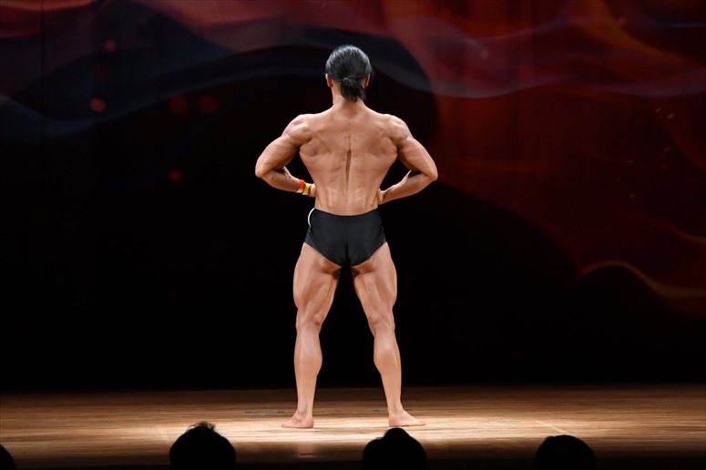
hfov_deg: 8.6
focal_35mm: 240
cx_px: 353
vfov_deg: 5.7
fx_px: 4704
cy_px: 235
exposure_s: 1/400
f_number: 5.6
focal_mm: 160
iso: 3200
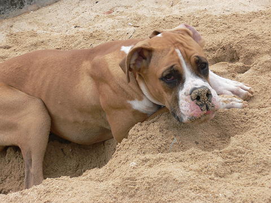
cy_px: 102
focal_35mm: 66
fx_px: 517
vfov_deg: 22.3
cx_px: 136
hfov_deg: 29.4
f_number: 8
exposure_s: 1/100
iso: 64
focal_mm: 11
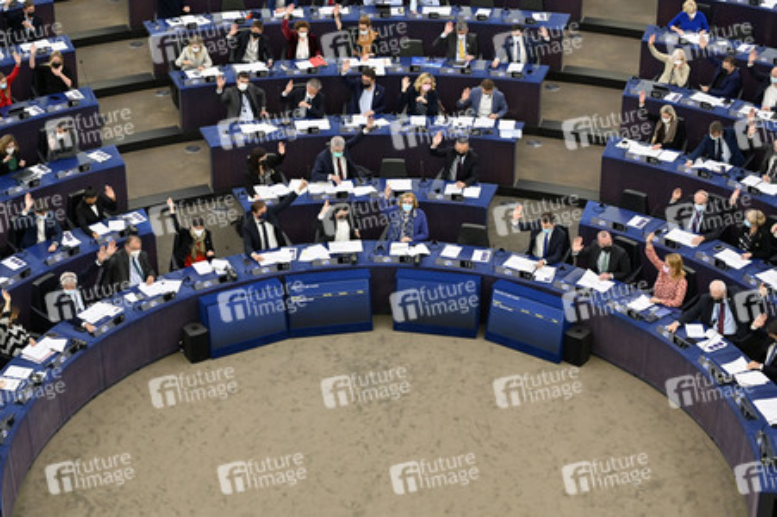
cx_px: 388
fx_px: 1510
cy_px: 258
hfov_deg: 28.9
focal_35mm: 70
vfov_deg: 19.4
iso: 1250
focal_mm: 70
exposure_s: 1/500
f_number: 2.8
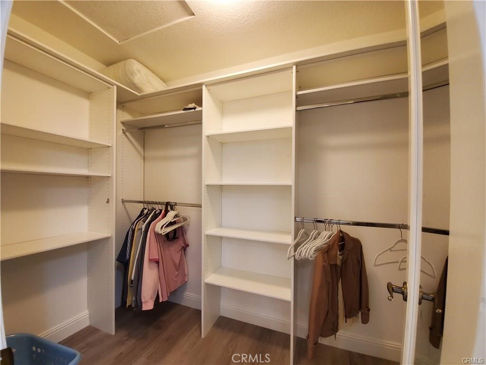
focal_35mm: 13
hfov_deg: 106.2
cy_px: 182
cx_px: 243
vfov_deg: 89.9
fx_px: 183
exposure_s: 1/59
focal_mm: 1.8
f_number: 2.2
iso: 400
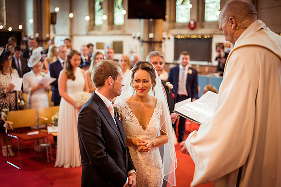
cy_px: 94
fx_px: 391
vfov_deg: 26.9
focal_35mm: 50
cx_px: 140
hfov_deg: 39.5
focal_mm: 50
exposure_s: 1/160
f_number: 2.2
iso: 900
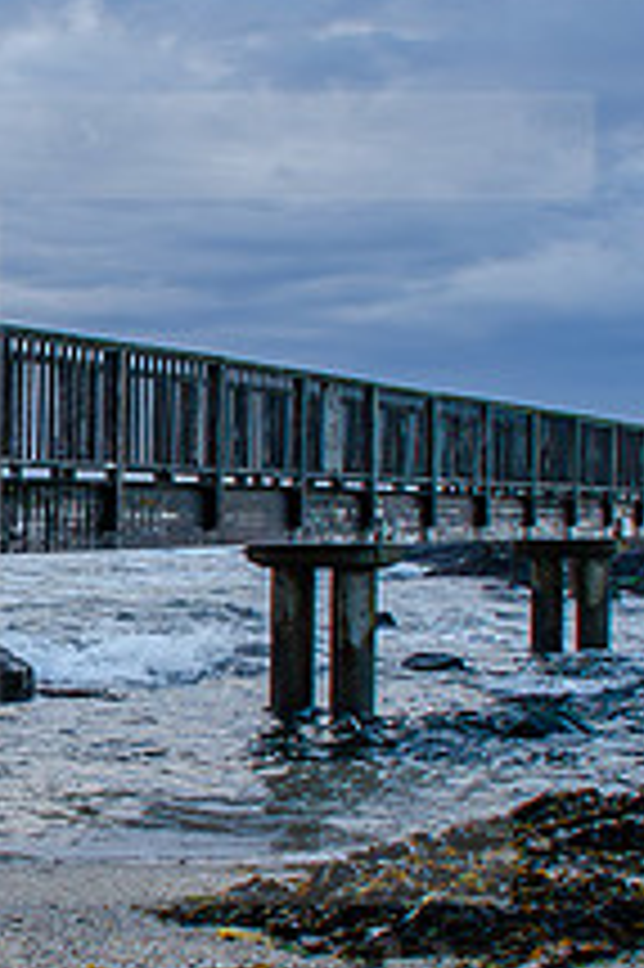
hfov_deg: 14.8
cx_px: -118
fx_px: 2392
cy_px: 520
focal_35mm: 89
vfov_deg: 22.9
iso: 400
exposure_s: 1/60
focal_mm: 18
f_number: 16
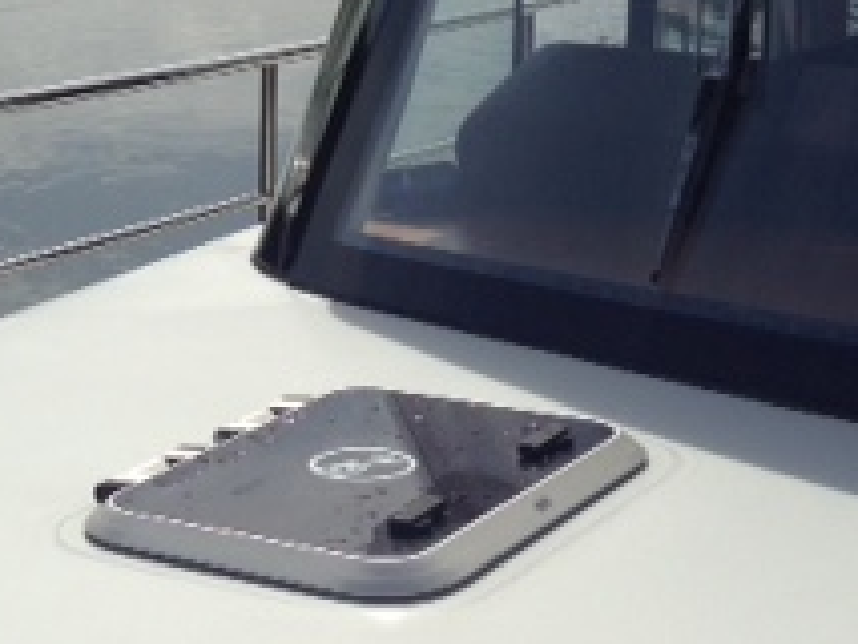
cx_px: 85
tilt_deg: -3.6
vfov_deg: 14.4
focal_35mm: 99
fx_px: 2455
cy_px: -181
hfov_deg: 19.5
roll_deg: +0.0
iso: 50
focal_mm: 4.12
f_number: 2.4
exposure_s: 1/3390
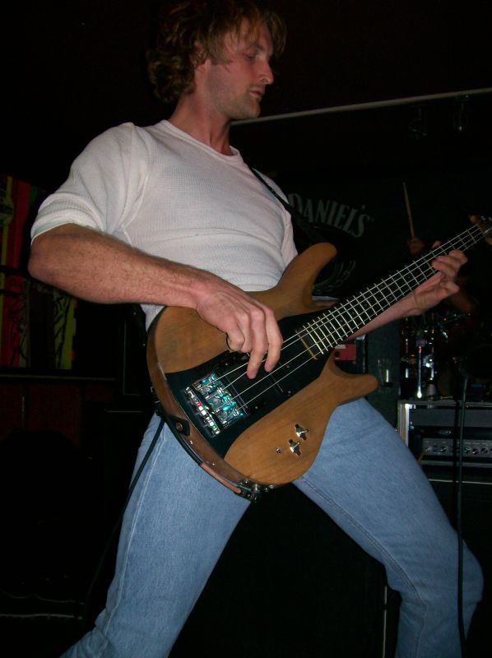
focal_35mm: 36
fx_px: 684
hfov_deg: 39.6
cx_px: 246
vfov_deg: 51.4
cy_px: 329
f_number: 2.7
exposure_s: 1/64
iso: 80
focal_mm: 6
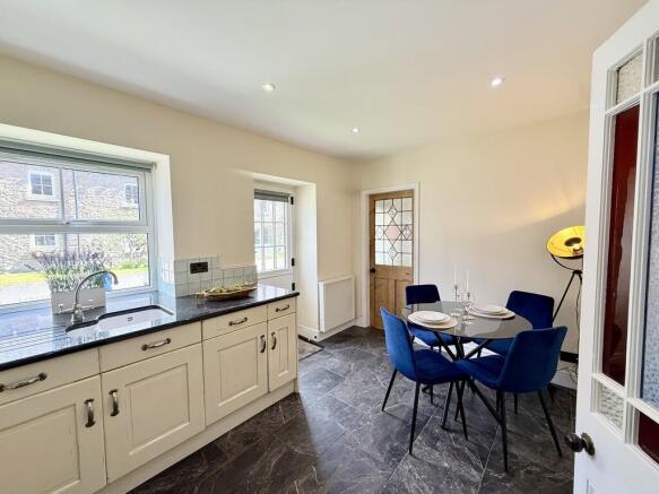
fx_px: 266
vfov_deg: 85.7
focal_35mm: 14
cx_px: 330
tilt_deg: -2.8
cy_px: 247
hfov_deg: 102.1
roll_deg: +0.8
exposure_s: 1/100
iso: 125
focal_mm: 2.22
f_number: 2.2
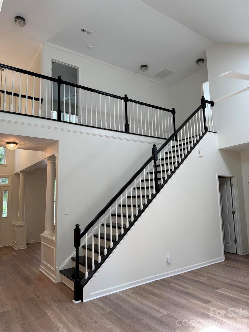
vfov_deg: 71.6
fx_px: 230
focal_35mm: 24
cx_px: 124
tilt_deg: +9.4
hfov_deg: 56.8
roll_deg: +1.4
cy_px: 166
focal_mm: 6.76
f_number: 1.78
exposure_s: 1/120
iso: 100
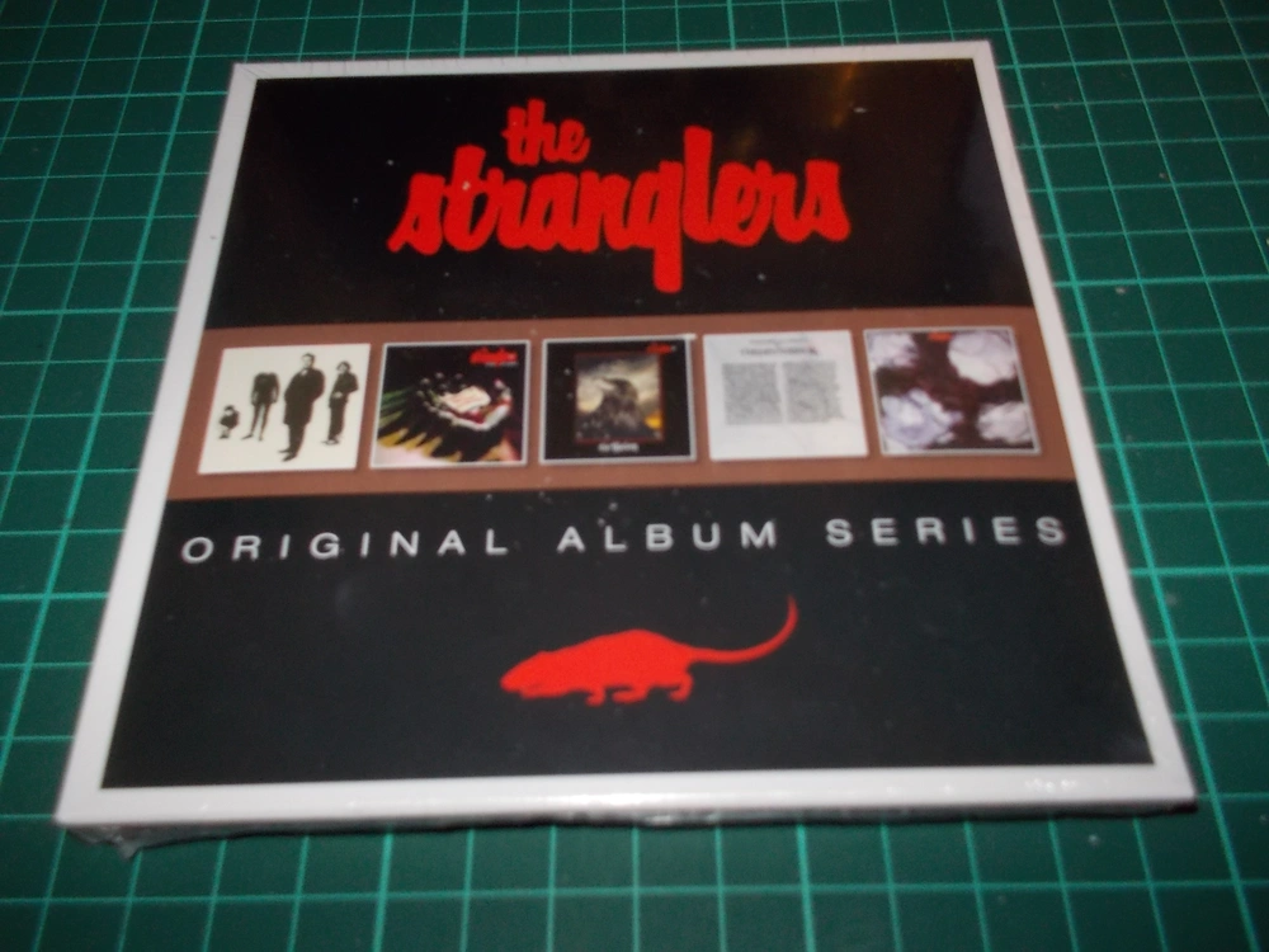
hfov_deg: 61.7
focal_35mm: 29
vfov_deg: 48.2
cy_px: 476
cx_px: 634
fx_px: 1063
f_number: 3.3
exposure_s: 1/30
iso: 200
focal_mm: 4.1
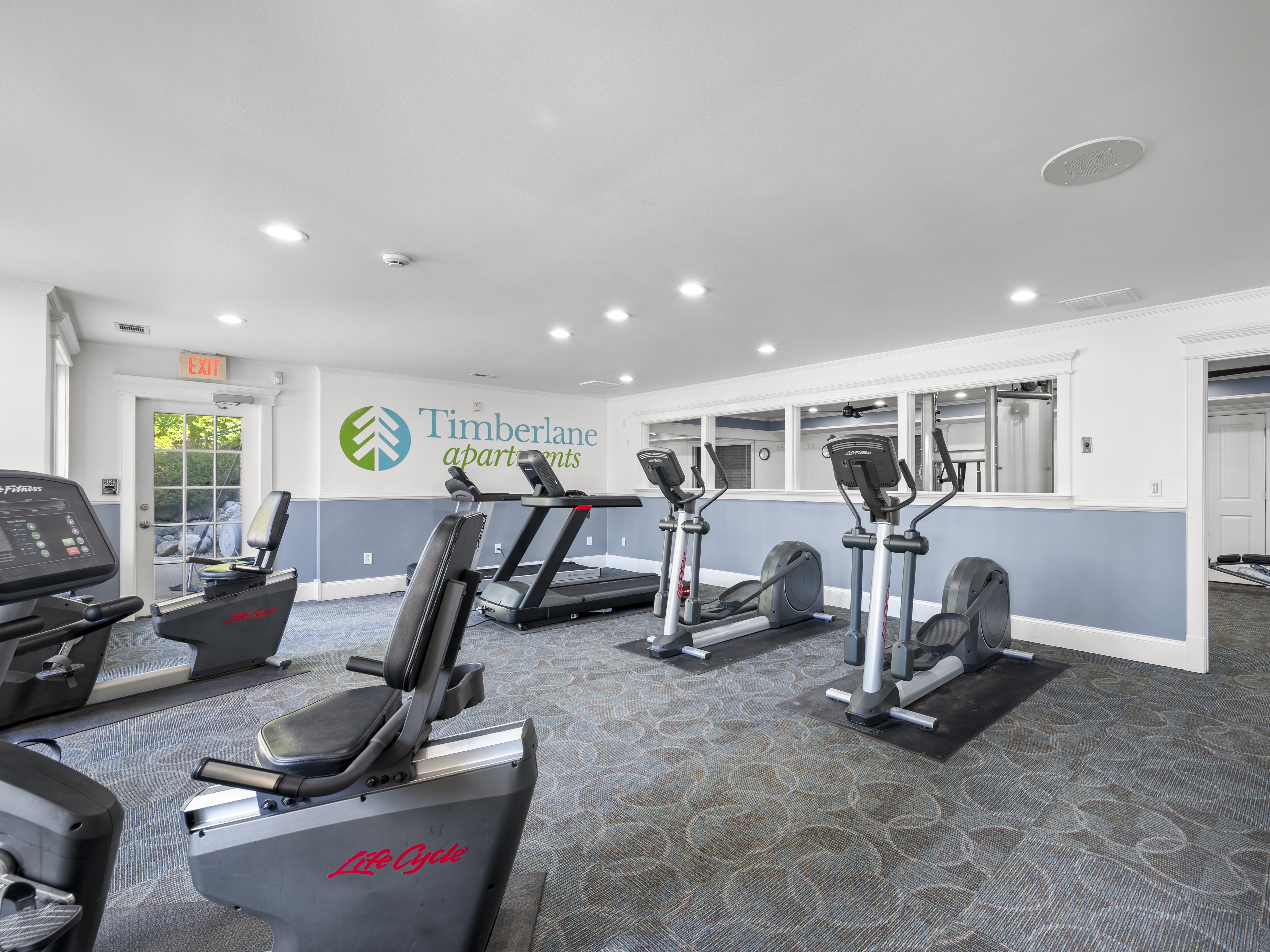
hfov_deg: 94.1
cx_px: 710
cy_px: 479
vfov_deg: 78.1
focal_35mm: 16
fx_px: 587
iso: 100
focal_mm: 14
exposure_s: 5
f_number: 8
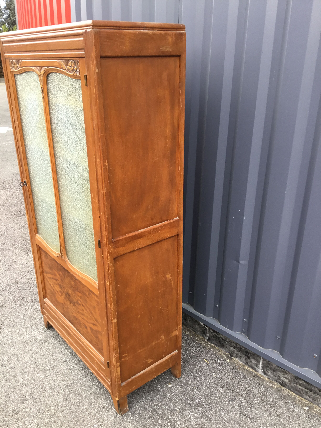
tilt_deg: -21.3
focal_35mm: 31
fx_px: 383
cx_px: 160
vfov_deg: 58.4
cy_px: 214
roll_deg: -1.2
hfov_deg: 45.4
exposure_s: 1/100
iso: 32
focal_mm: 3.3
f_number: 2.4
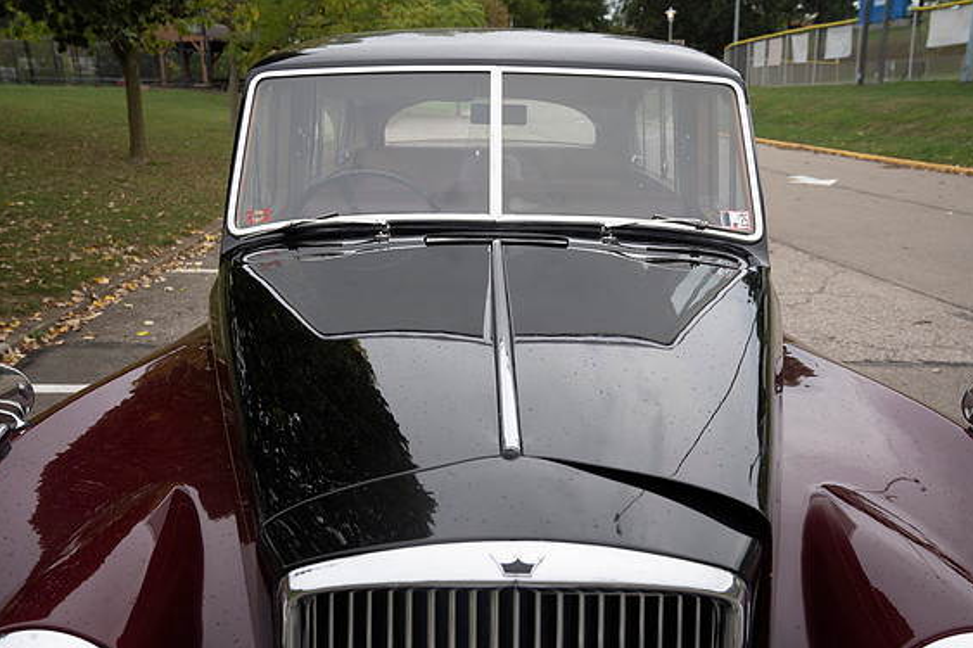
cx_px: 486
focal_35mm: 33
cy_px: 333
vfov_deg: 39.9
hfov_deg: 57.2
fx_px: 892
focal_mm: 32
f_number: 5.6
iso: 200
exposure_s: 1/320
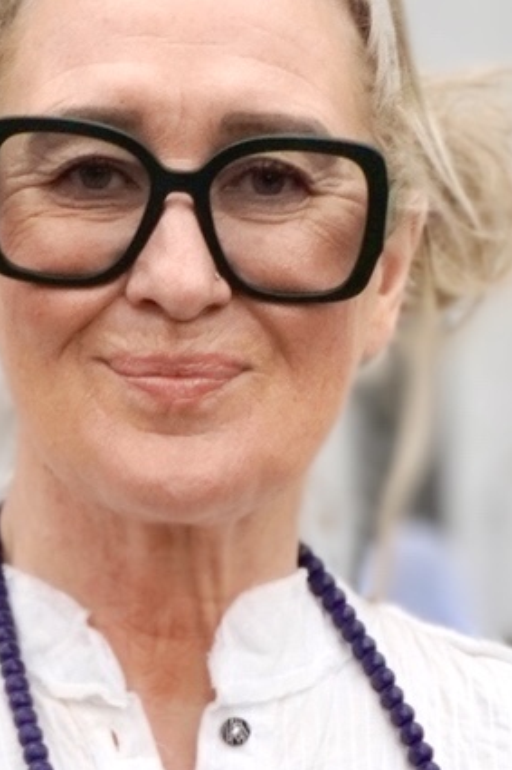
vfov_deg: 7.3
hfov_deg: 5.2
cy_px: 1969
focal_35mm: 262
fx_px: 5594
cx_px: 166
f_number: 4.5
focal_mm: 29
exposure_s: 1/160
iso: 500
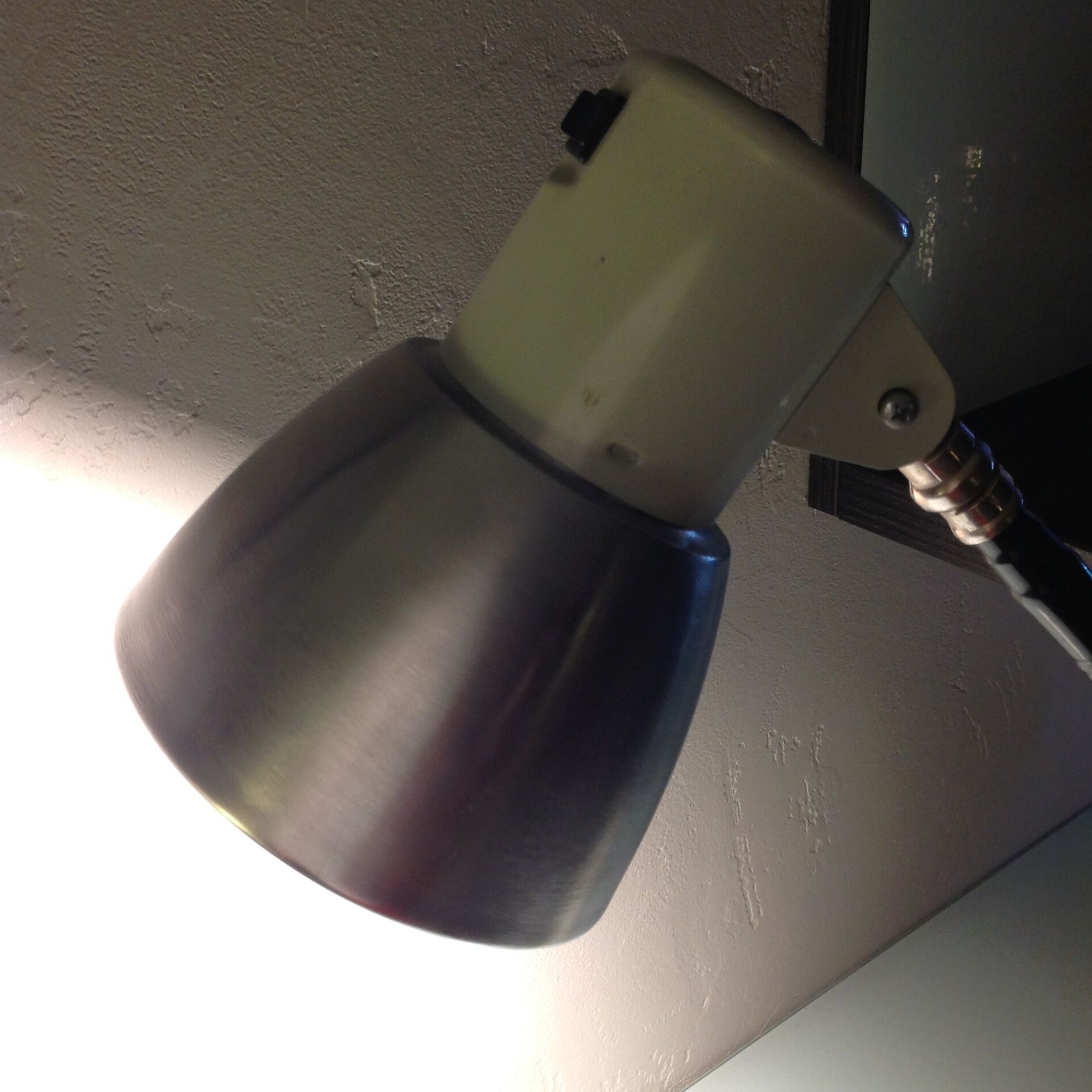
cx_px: 552
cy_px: 506
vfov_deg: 40.0
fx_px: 1499
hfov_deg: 40.0
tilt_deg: -22.2
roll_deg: +4.5
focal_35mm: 42
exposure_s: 1/17
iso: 100
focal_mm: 4.28
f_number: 2.4
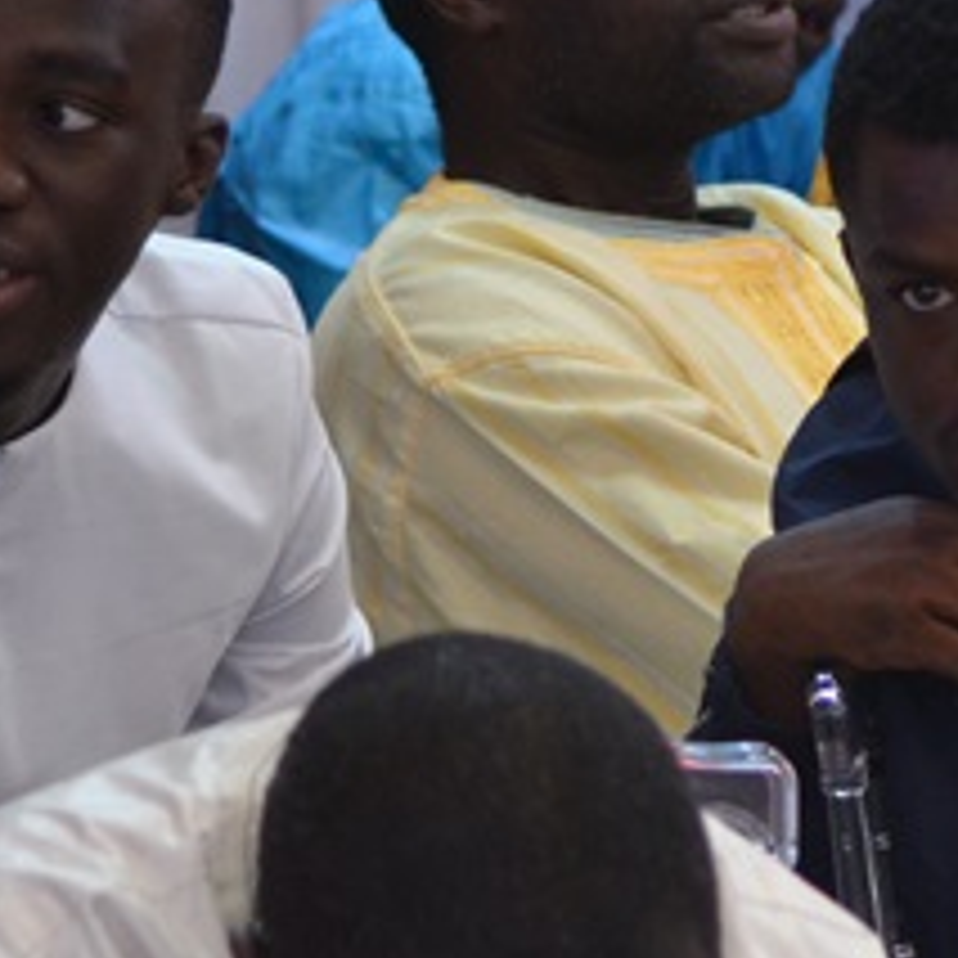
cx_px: 1210
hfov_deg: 3.0
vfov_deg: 3.0
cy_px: 216
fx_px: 18224
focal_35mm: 582
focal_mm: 95
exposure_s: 1/125
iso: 1100
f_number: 4
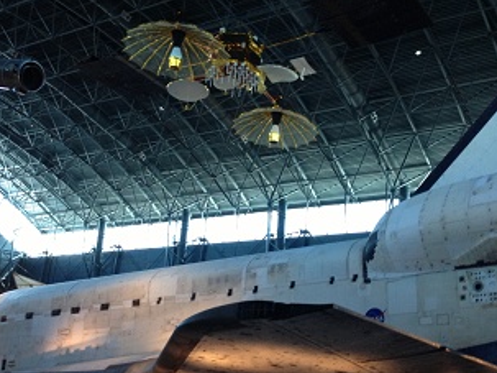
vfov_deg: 27.9
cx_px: 249
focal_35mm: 52
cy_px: 234
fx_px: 746
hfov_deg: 36.8
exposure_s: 1/20
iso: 125
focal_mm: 4.28
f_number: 2.4
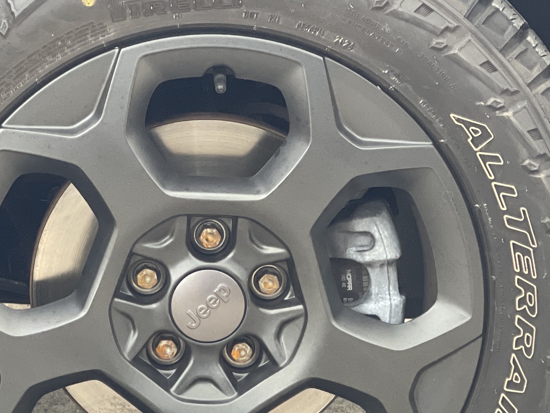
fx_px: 2542
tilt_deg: -11.7
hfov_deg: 12.3
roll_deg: -0.5
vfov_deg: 9.3
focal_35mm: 160
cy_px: 200
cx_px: 119
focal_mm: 7.5
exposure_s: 1/87
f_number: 2.2
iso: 250
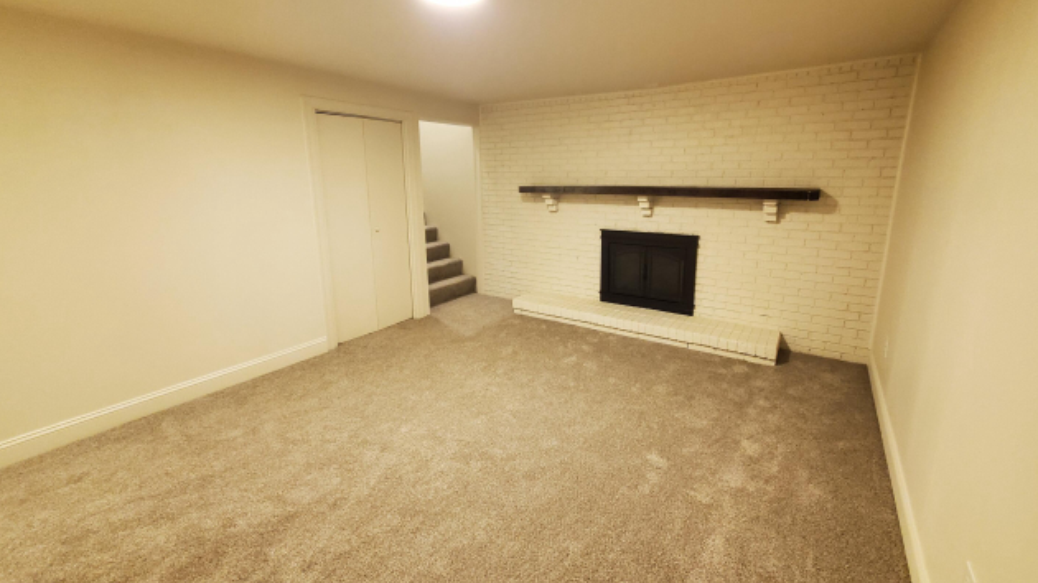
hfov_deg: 103.0
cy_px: 254
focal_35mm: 15
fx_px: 413
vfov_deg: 70.2
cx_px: 533
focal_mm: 1.8
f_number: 2.2
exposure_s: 1/30
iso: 640
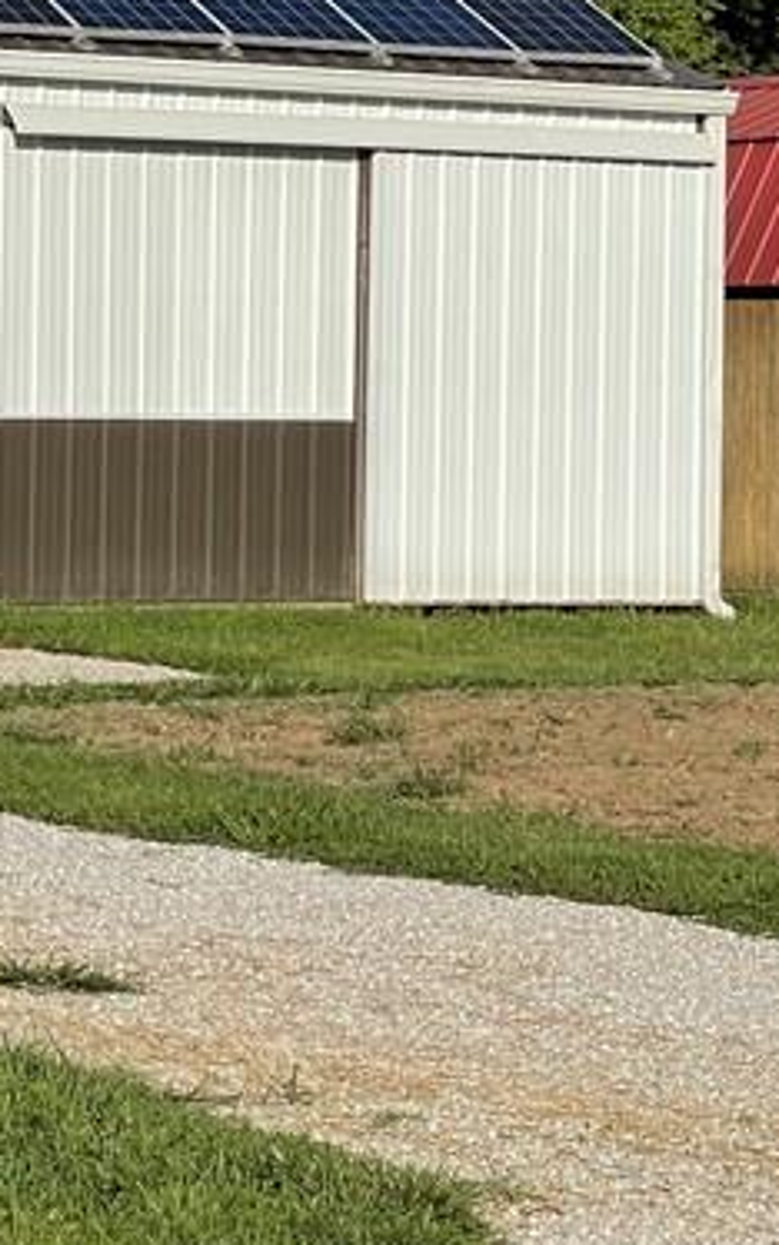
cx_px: -609
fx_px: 5125
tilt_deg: +0.8
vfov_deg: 13.7
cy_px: 173
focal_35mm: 151
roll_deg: -1.0
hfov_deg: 8.4
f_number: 2
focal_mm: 6
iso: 25
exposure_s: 1/2817
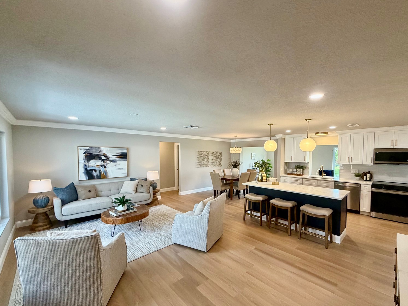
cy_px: 161
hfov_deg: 98.1
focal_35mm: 15
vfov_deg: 81.7
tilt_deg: -2.3
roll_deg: -0.2
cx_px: 214
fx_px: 177
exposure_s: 1/120
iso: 250
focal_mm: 2.22
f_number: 2.2
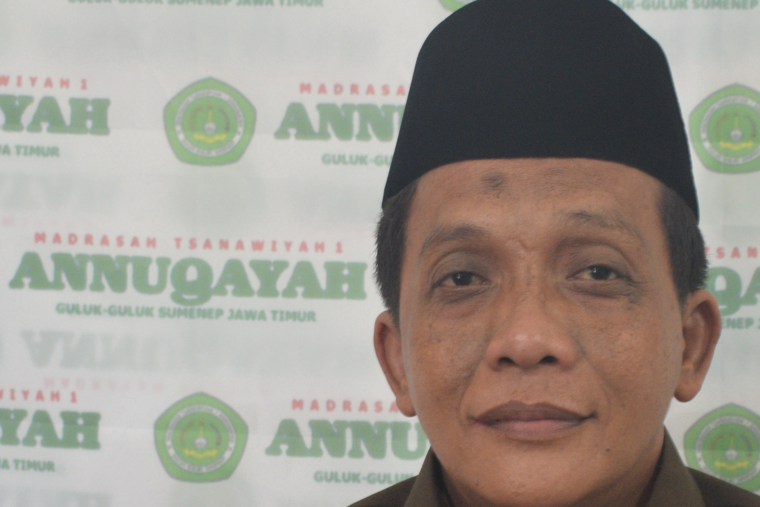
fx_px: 2005
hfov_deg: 21.4
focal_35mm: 95
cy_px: 461
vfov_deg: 14.2
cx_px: 462
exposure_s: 1/10
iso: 800
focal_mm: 28
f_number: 5.6
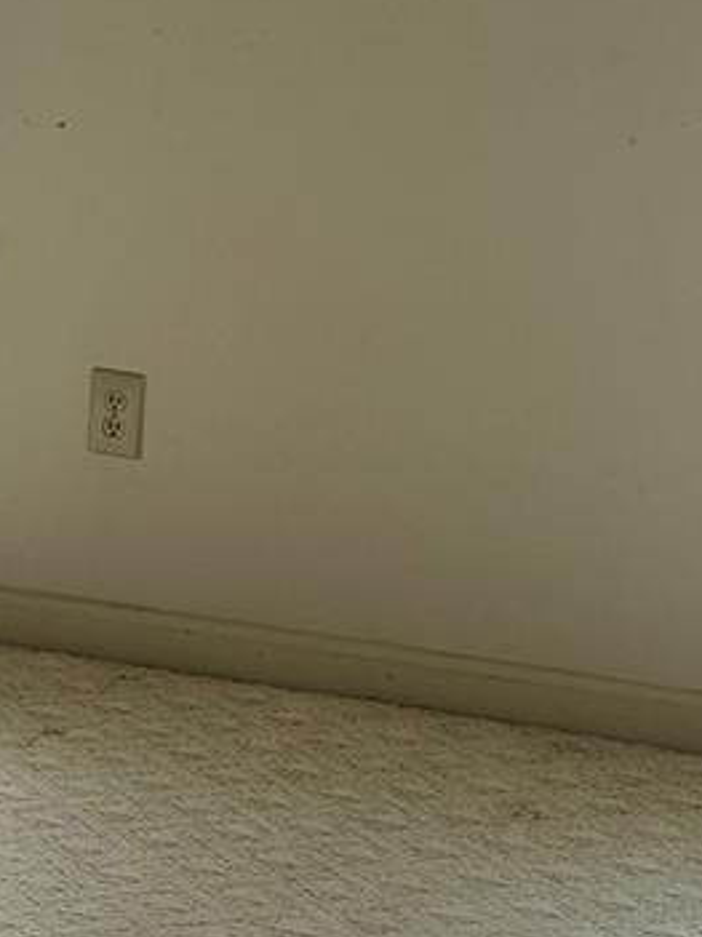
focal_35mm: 105
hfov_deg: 14.0
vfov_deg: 18.7
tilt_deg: -14.1
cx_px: 104
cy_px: 366
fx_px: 2841
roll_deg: -0.1
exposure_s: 1/1131
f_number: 1.78
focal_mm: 6.76
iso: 80
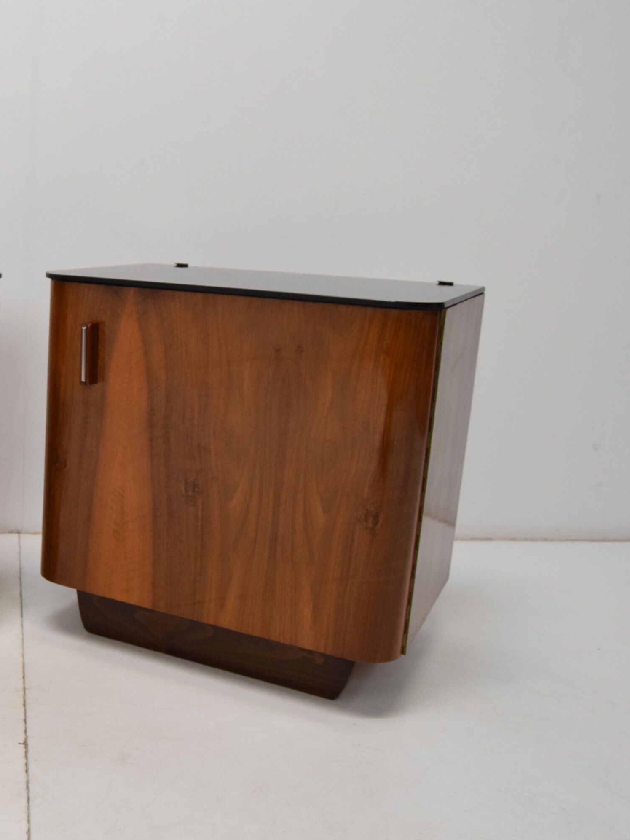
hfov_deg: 34.1
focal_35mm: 39
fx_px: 946
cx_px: 22
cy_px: 421
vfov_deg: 47.9
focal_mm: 18
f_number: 6.3
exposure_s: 1/160
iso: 1600
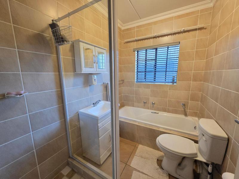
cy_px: 90
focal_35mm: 13
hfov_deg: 106.2
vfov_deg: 89.9
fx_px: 90
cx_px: 120
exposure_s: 1/50
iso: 1000
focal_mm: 2.2
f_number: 1.9
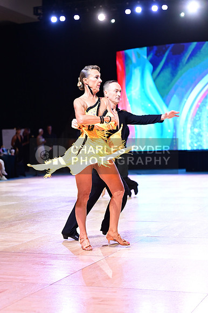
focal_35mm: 70
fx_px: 607
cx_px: 104
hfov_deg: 19.4
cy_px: 156
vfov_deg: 28.9
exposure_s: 1/320
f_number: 2.8
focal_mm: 70
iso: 1600
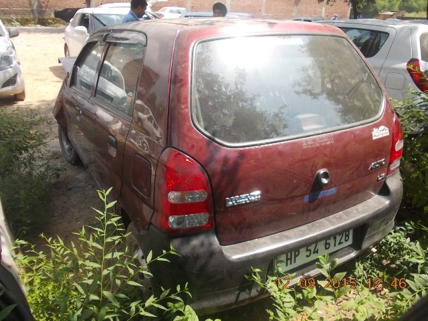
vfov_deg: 49.7
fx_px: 346
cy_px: 160
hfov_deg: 63.4
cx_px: 214
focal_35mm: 28
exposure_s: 1/400
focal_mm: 4
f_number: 2.7
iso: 80
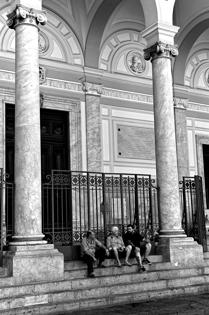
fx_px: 436
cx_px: 104
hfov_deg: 26.9
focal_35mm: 50
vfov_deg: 39.6
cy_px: 158
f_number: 9
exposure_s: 1/250
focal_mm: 50
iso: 200
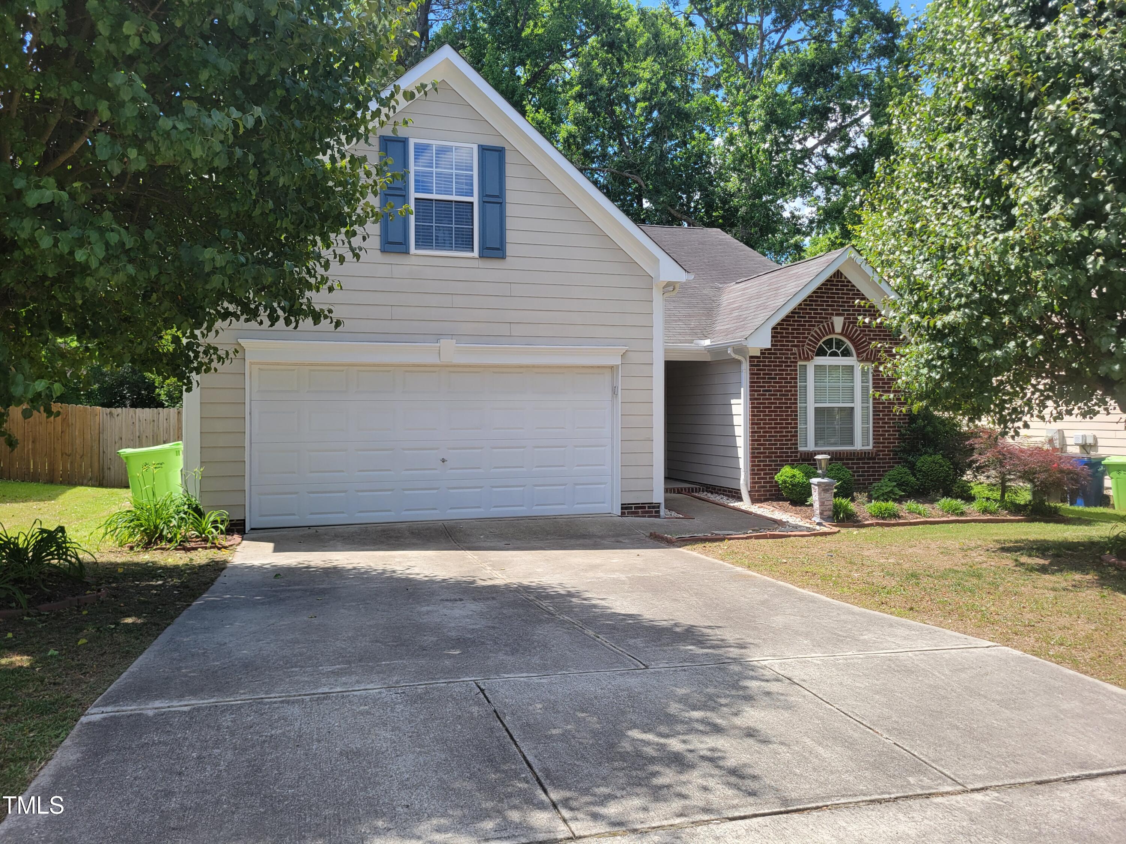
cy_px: 422
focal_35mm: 26
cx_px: 563
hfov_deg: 67.3
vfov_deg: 53.1
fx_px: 846
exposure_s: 1/1117
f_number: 1.8
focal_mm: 5.4
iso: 40
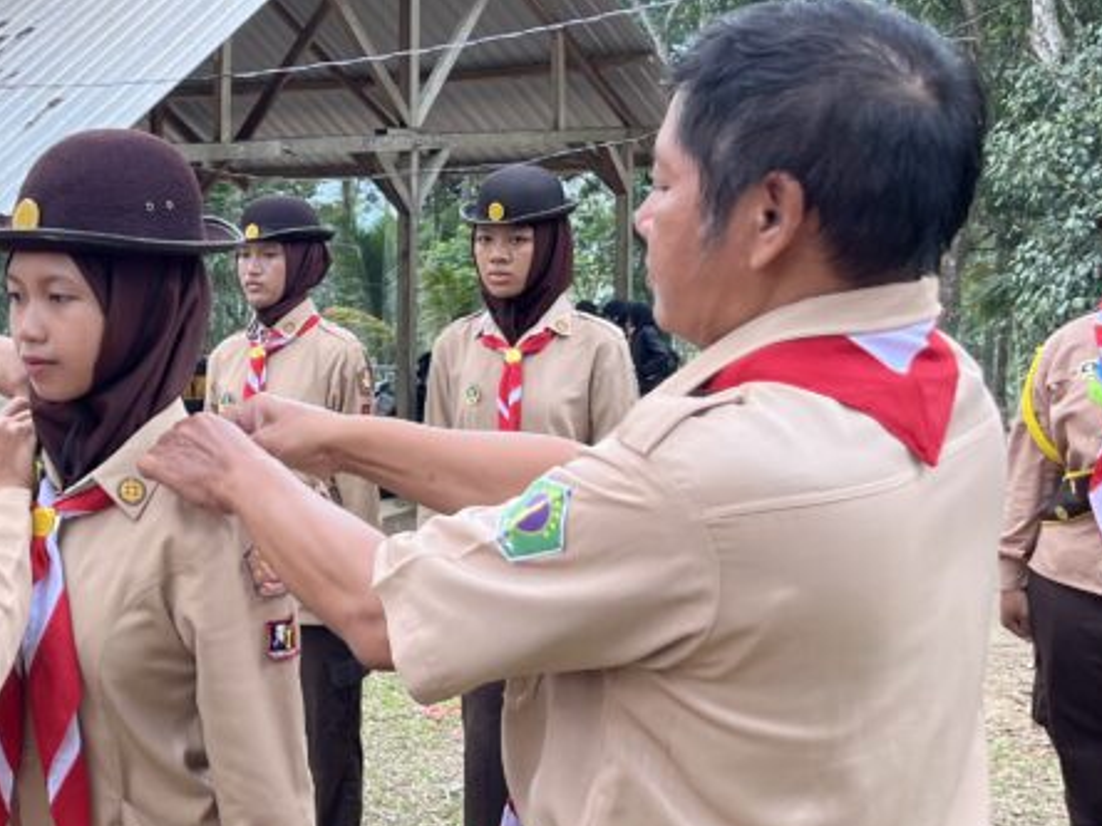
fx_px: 1910
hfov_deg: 29.9
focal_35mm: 60
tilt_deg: -7.1
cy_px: 422
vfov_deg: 24.4
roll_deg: +2.0
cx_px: -15
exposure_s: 1/204
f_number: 1.6
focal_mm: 5.1
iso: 50
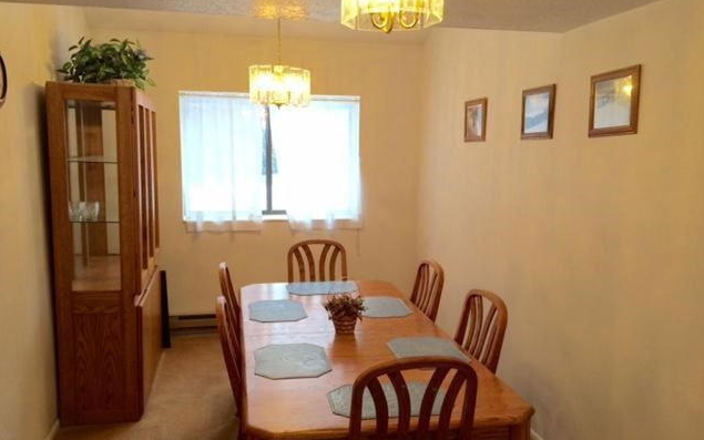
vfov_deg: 40.5
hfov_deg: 61.2
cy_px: 254
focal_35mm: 31
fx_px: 595
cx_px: 353
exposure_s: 1/40
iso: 32
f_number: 2.2
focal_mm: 4.15
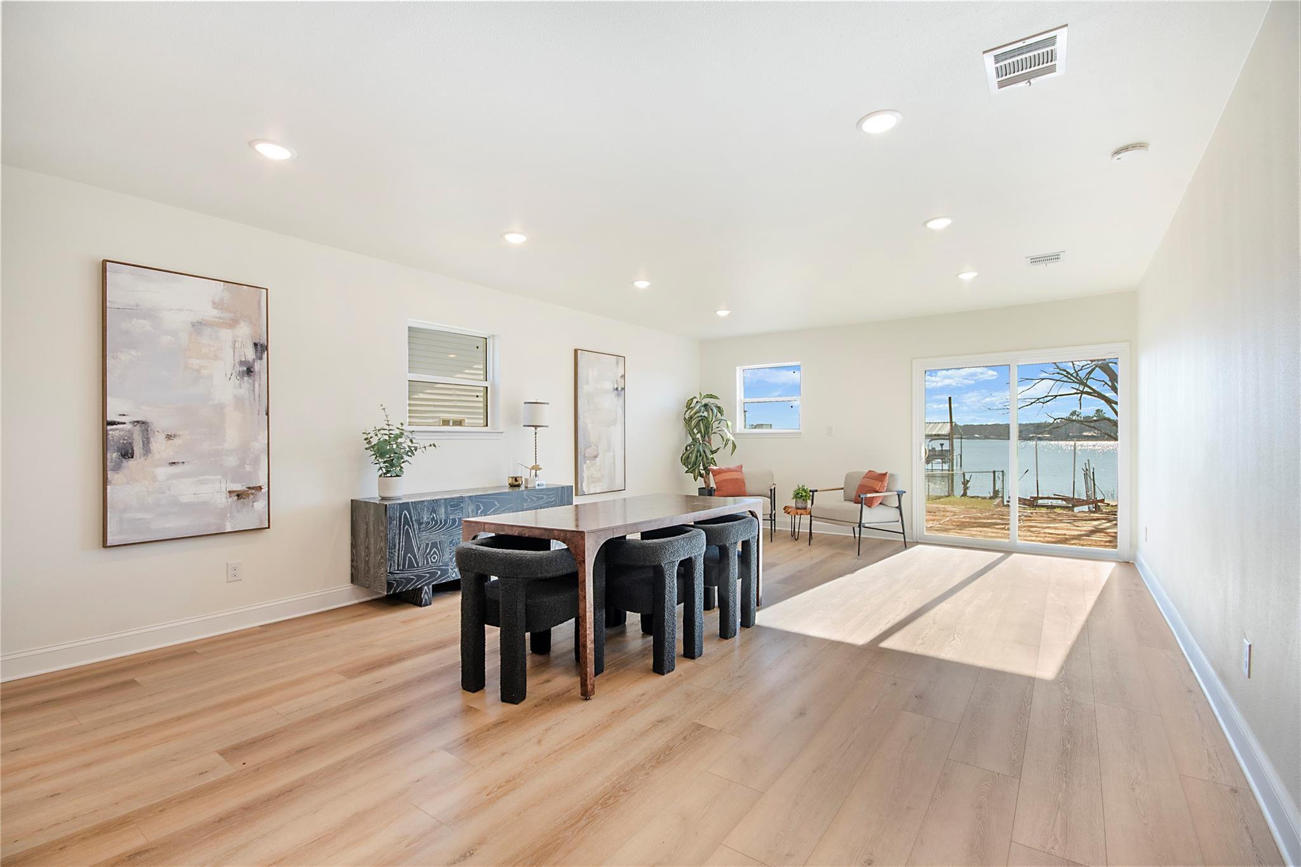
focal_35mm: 15
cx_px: 650
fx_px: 542
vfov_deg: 77.3
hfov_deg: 100.4
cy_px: 434
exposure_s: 1/40
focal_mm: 10
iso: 100
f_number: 11
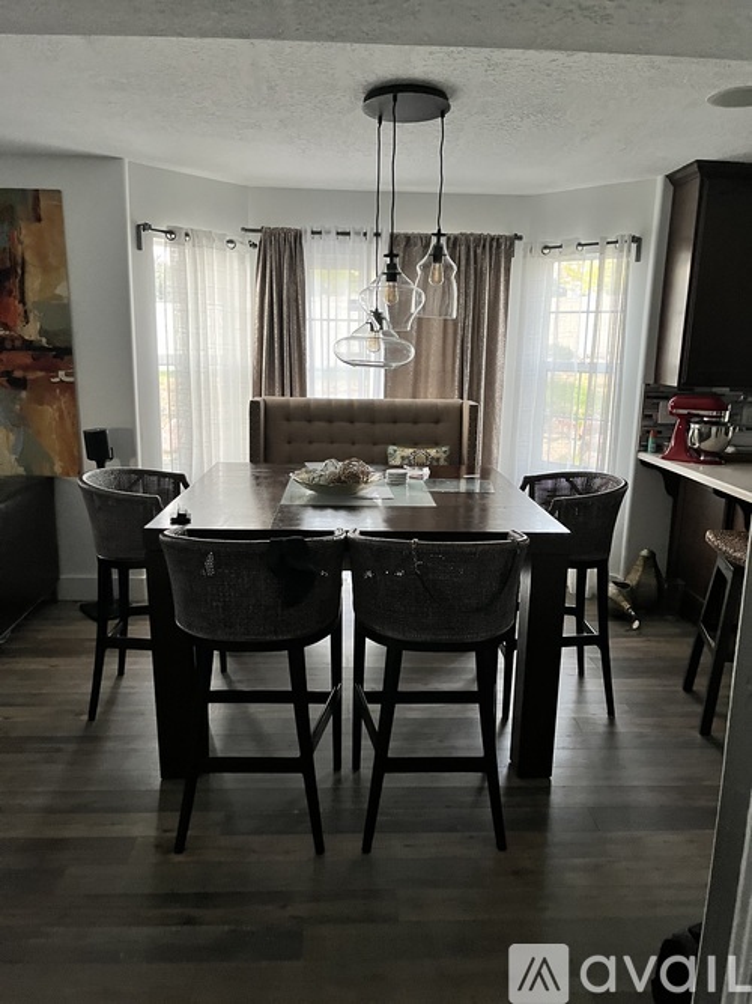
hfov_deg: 53.0
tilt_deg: -11.3
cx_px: 376
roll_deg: -0.4
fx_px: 753
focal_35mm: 26
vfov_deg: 67.3
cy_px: 502
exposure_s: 1/54
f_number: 1.6
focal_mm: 5.1
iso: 500
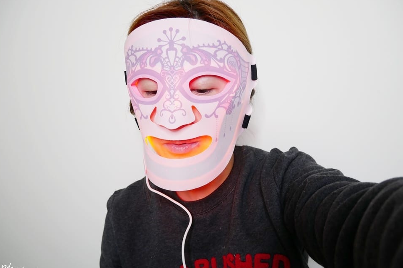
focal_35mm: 26
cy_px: 142
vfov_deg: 49.5
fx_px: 291
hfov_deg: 69.4
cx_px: 204
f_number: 3.5
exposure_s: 1/60
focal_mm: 12
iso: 320
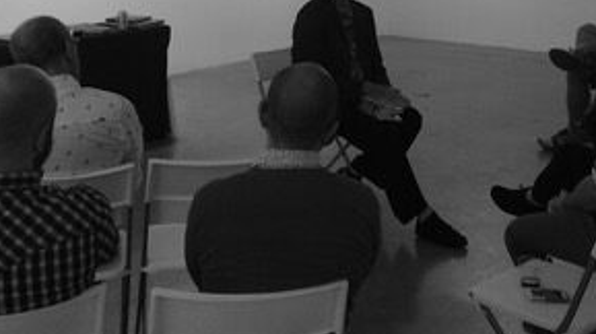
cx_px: 386
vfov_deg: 15.6
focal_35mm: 70
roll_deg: -0.4
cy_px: -196
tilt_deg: +6.2
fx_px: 1105
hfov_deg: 30.0
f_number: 2.2
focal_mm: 4.15
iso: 100
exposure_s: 1/30
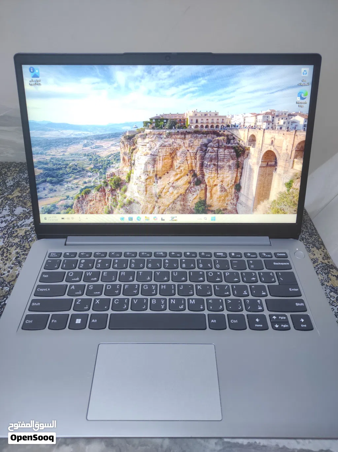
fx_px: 326
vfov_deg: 69.4
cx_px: 169
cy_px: 226
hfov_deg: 54.8
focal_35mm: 25
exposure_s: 1/30
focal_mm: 5.43
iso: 519
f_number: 1.89
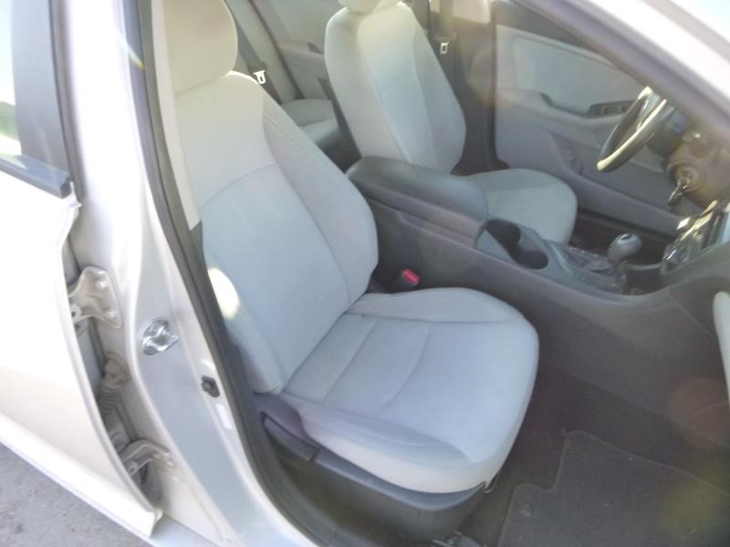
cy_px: 274
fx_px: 527
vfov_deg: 54.9
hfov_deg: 69.4
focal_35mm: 25
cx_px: 365
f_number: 3.9
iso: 400
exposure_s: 1/60
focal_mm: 4.5
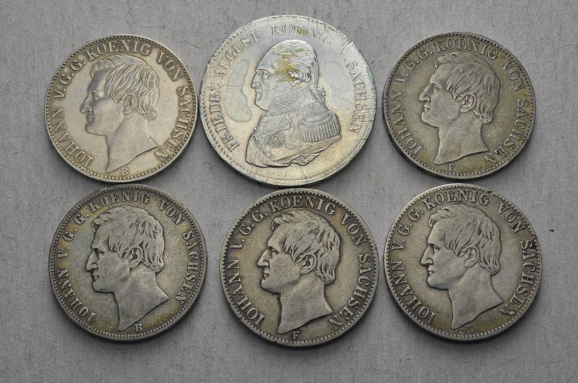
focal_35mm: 57
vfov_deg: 23.7
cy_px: 192
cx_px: 289
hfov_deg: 35.1
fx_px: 913
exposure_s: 1/250
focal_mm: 38
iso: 400
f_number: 14
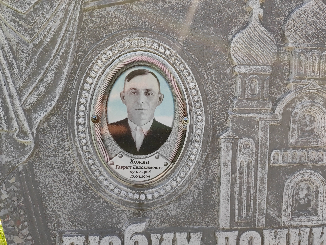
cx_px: 163
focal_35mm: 25
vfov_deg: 54.9
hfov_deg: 69.4
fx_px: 235
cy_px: 122
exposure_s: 1/1429
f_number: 1.79
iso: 400
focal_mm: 4.7
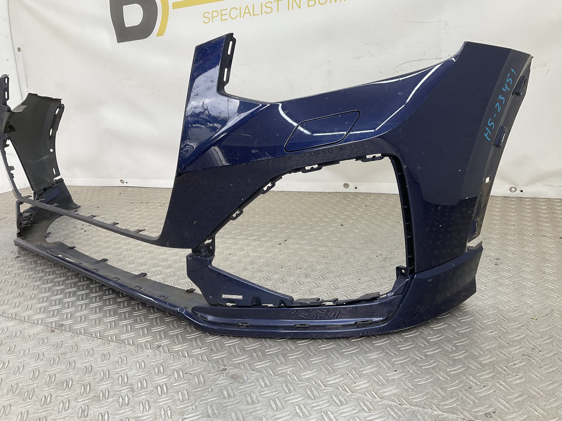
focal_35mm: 29
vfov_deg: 48.2
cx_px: 281
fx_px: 471
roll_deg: +4.9
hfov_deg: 61.7
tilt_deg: -16.2
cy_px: 210
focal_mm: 3
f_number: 1.8
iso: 16
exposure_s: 1/103
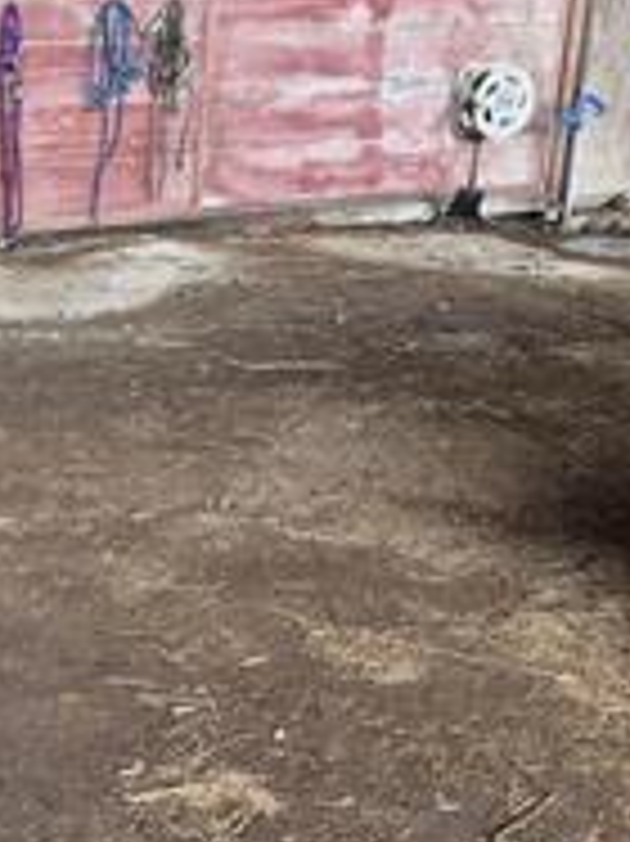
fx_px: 1433
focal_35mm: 59
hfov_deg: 22.7
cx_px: -140
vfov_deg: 32.7
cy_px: 396
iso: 64
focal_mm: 5.4
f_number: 1.8
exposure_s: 1/180
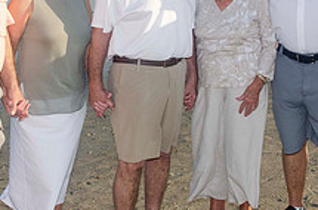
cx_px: 145
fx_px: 784
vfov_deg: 15.2
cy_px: 61
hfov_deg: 22.9
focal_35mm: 89
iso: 100
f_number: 9
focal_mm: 22
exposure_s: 1/250
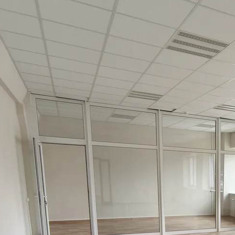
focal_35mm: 43
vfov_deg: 35.4
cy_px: 235
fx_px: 330
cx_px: 268
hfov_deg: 33.3
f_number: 2.2
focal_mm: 1.91
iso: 100
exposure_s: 1/50
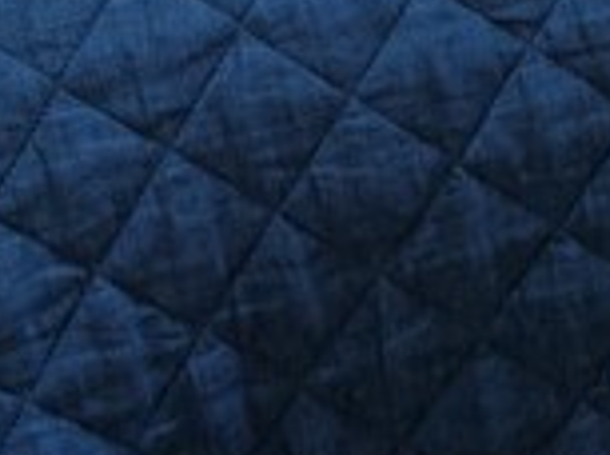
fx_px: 2830
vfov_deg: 8.0
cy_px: -890
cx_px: 271
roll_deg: +4.5
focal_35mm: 161
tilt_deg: -13.6
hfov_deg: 12.3
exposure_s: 1/120
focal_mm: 6.76
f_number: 1.78
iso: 125
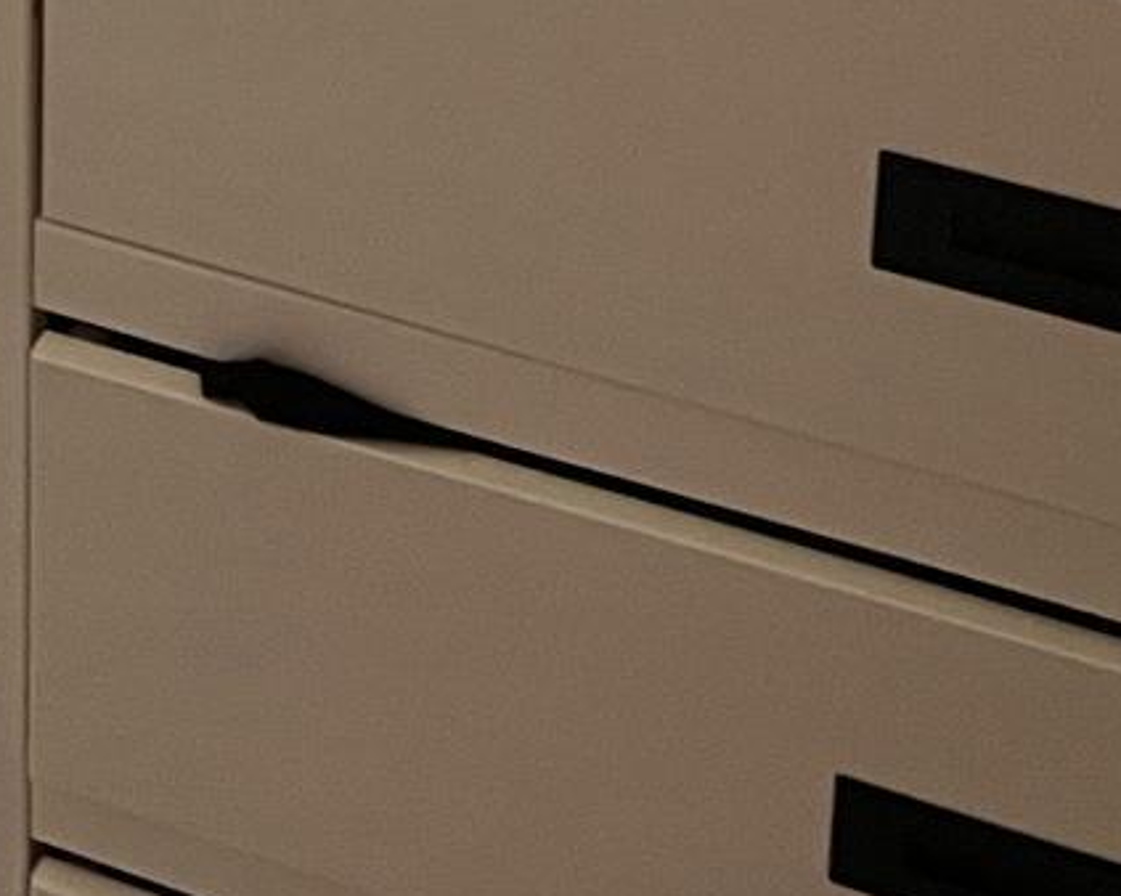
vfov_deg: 11.0
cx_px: -376
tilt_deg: -16.1
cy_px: -1084
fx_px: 4079
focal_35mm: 123
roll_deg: +1.4
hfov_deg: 14.9
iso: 500
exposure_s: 1/60
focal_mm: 5.7
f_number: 1.5
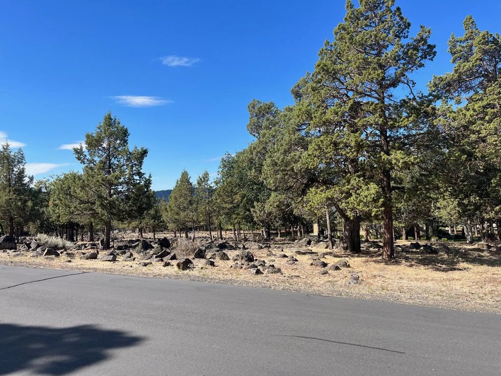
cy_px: 188
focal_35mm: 26
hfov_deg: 67.3
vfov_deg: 53.1
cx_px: 250
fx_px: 376
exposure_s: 1/2358
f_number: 1.6
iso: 50
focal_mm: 5.1
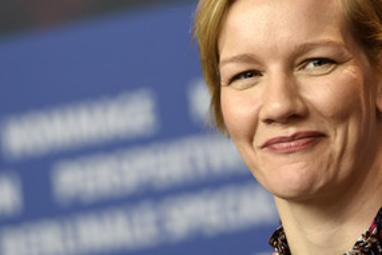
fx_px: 5021
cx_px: 208
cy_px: 116
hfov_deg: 4.4
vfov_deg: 2.9
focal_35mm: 473
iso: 640
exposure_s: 1/320
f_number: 3.2
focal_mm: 200
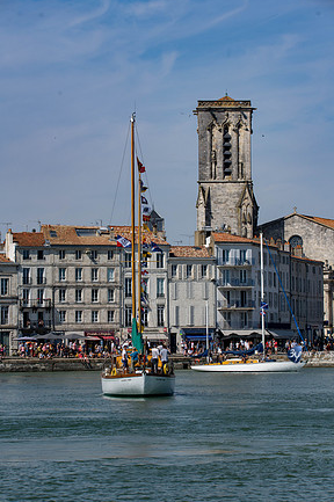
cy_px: 256
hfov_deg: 8.8
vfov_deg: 13.2
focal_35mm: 156
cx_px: 165
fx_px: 2174
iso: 180
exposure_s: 1/800
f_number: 11
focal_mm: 150
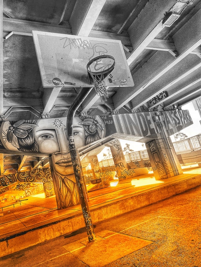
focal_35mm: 26
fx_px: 201
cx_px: 100
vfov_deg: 67.3
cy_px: 134
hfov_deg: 53.1
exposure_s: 1/122
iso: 32
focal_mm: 4.25
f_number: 1.8
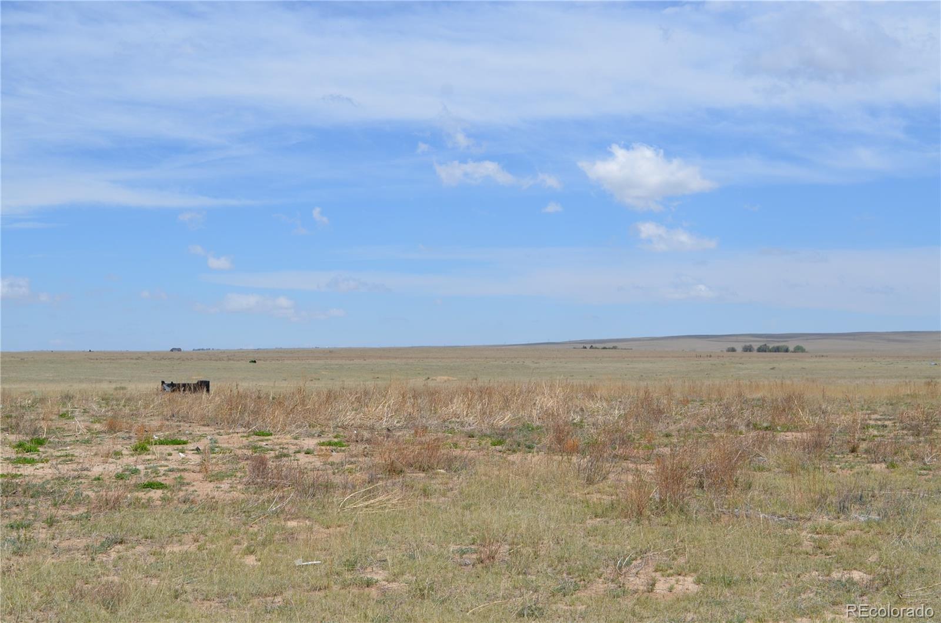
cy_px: 312
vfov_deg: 27.9
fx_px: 1252
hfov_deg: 41.2
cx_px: 470
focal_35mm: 48
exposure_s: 1/320
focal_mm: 32
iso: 100
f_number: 9
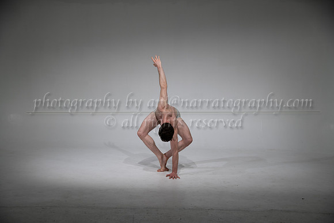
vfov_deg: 28.1
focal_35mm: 48
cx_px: 167
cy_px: 112
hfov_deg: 41.1
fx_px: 445
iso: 400
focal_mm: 48
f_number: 4
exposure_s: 1/250
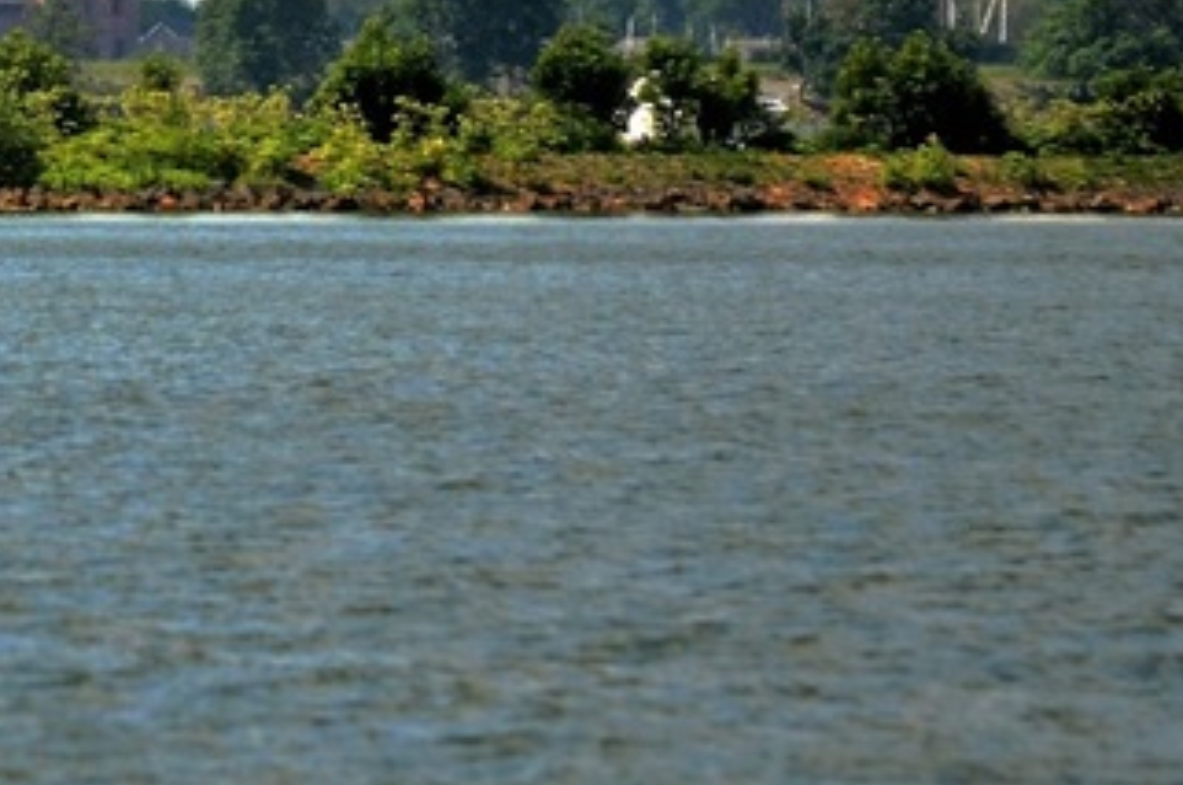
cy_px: -7
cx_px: -22
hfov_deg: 2.8
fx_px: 24510
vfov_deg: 1.8
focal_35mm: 747
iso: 320
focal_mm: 200
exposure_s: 1/2000
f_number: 5.6
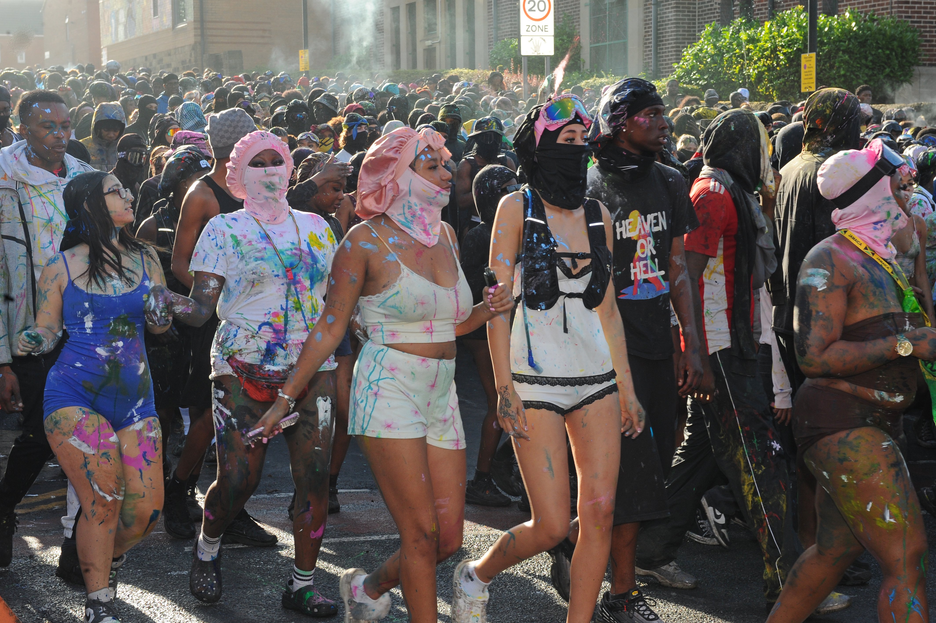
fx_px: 1819
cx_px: 468
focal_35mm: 70
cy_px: 312
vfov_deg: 19.4
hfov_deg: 28.9
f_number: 13
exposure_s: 1/250
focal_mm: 70
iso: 800
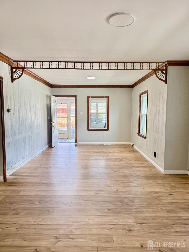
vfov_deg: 71.6
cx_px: 94
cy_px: 126
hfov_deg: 56.8
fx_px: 175
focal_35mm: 24
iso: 200
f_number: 1.78
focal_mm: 6.76
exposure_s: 1/109
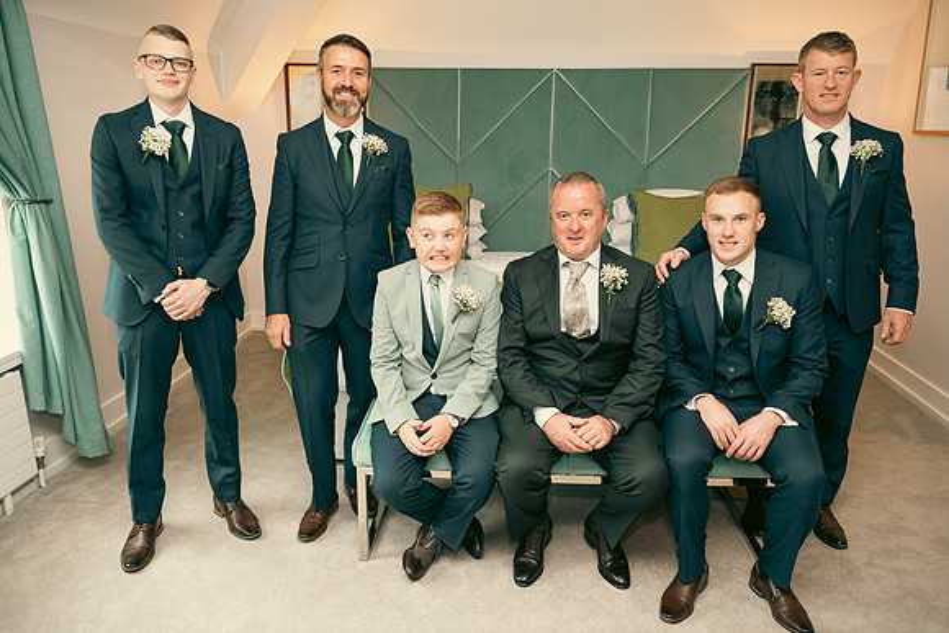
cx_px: 474
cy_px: 316
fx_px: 738
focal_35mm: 28
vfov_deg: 46.4
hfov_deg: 65.5
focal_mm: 28
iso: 800
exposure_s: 1/160
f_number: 3.5
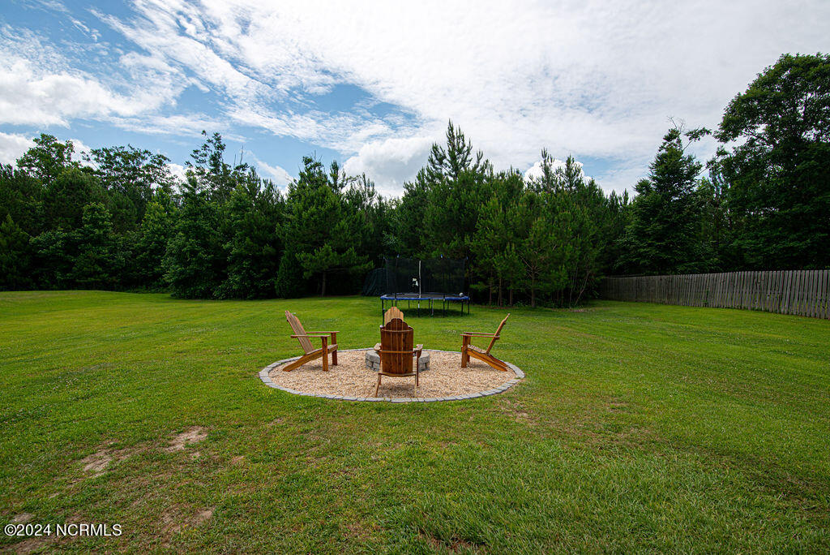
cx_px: 415
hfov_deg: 96.7
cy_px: 278
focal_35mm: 16
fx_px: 369
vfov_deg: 73.8
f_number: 7.1
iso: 320
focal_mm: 16
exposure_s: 1/1600
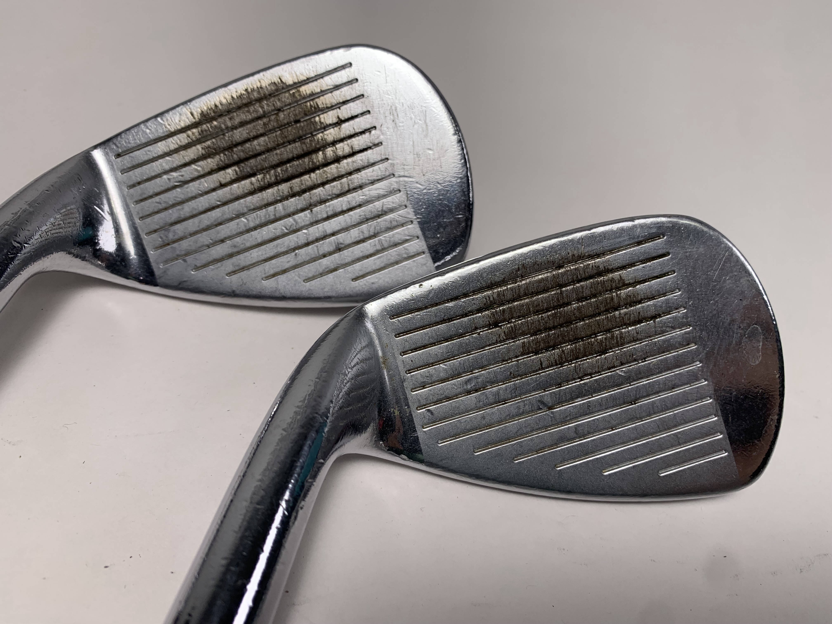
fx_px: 625
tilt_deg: -48.8
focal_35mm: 26
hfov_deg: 67.3
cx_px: 416
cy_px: 312
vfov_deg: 53.1
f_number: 1.8
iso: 25
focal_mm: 4.25
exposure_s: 1/389
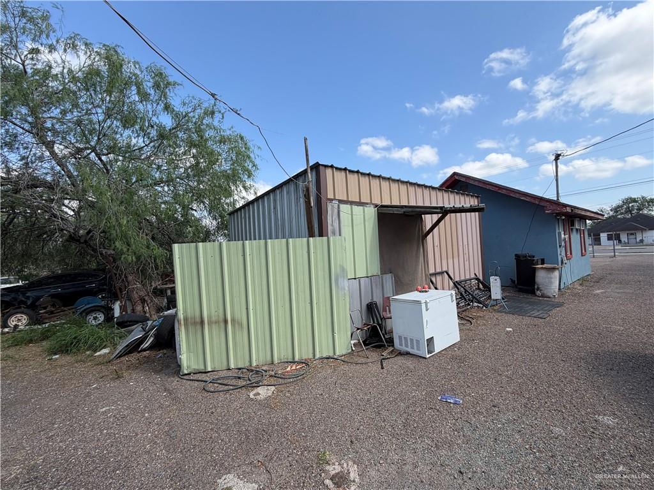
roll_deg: +3.9
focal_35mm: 14
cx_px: 327
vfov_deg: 85.7
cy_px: 245
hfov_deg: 102.1
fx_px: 265
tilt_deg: +2.6
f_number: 2.2
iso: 32
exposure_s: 1/770
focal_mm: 2.22
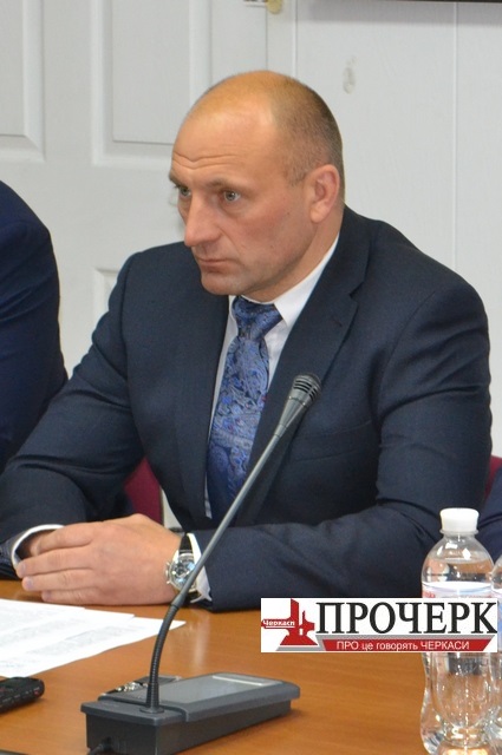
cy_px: 378
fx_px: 1730
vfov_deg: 24.6
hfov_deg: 16.5
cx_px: 251
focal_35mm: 82
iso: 1800
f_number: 5.6
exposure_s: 1/60
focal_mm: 55
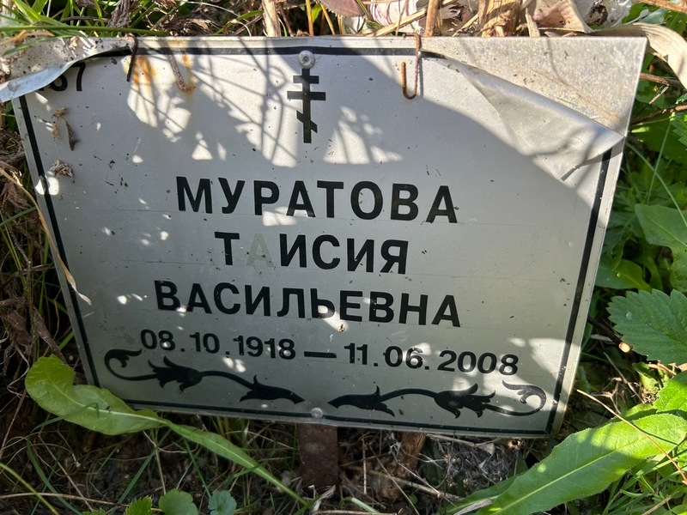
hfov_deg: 67.3
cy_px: 258
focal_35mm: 26
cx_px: 344
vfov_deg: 53.1
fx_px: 516
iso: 50
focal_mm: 5.7
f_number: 1.5
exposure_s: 1/705
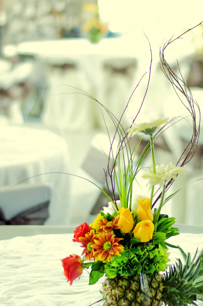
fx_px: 983
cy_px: 153
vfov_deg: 17.7
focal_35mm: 116
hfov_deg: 11.8
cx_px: 134
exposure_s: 1/200
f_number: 1.8
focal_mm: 50
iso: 400
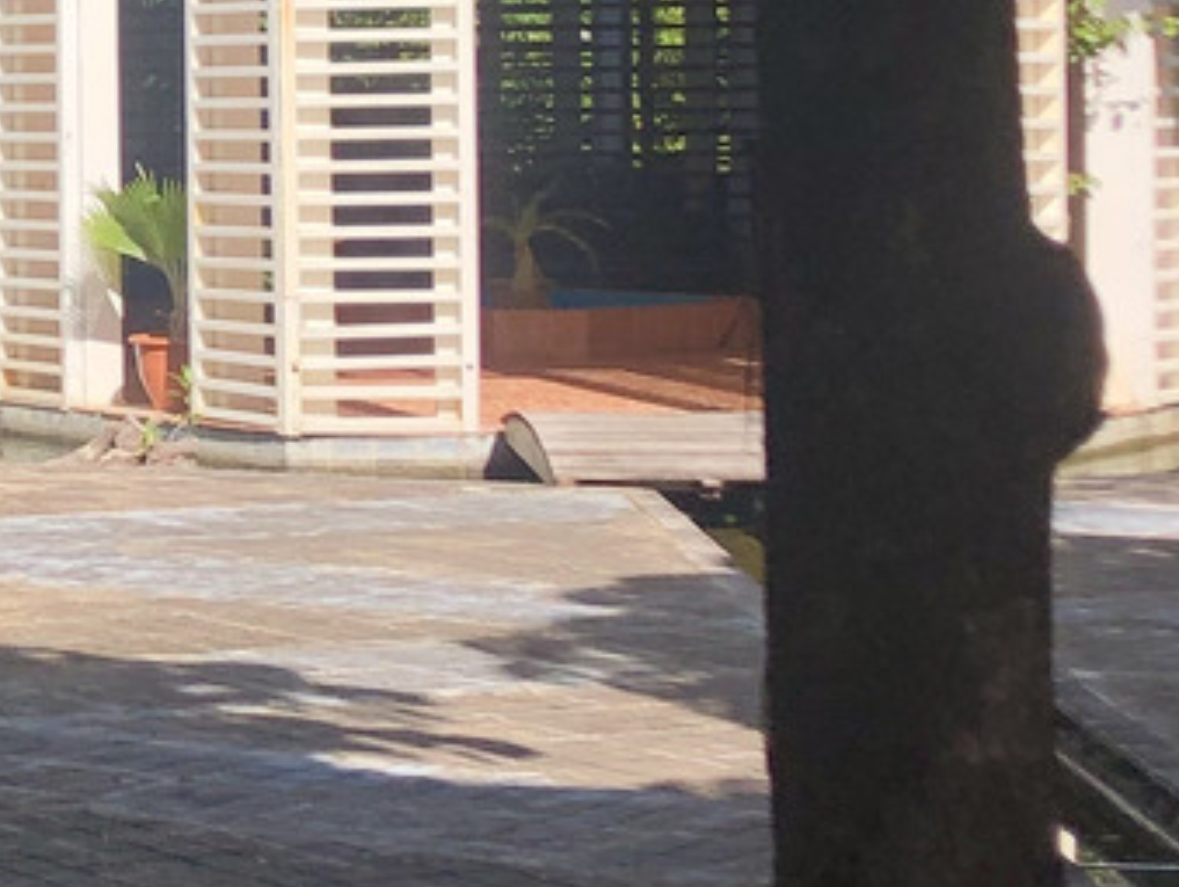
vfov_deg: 11.2
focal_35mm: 132
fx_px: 4501
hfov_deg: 14.3
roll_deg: +1.3
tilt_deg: -0.3
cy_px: 139
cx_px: -372
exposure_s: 1/1845
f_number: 1.8
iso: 20
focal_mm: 4
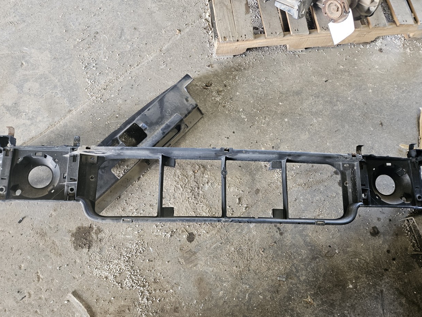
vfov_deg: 56.8
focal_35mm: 24
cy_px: 165
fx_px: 293
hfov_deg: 71.6
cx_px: 206
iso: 400
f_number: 1.8
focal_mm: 5.4
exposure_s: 1/120
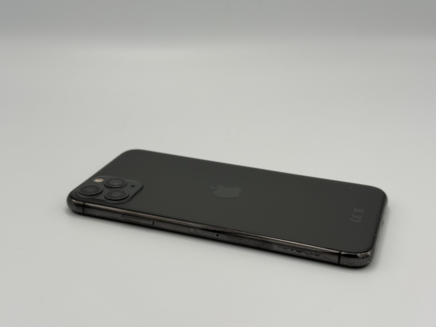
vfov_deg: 30.3
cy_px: 164
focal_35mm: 48
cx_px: 218
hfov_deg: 39.7
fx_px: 605
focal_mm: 6.76
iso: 80
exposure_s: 1/885
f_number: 1.78
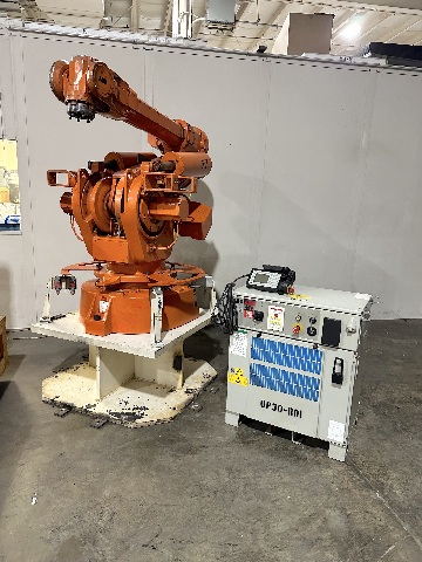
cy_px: 281
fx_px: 390
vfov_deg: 71.6
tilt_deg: -13.6
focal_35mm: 24
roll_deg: -0.9
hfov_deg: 56.8
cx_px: 211
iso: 640
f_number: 1.78
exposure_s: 1/40
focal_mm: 6.86
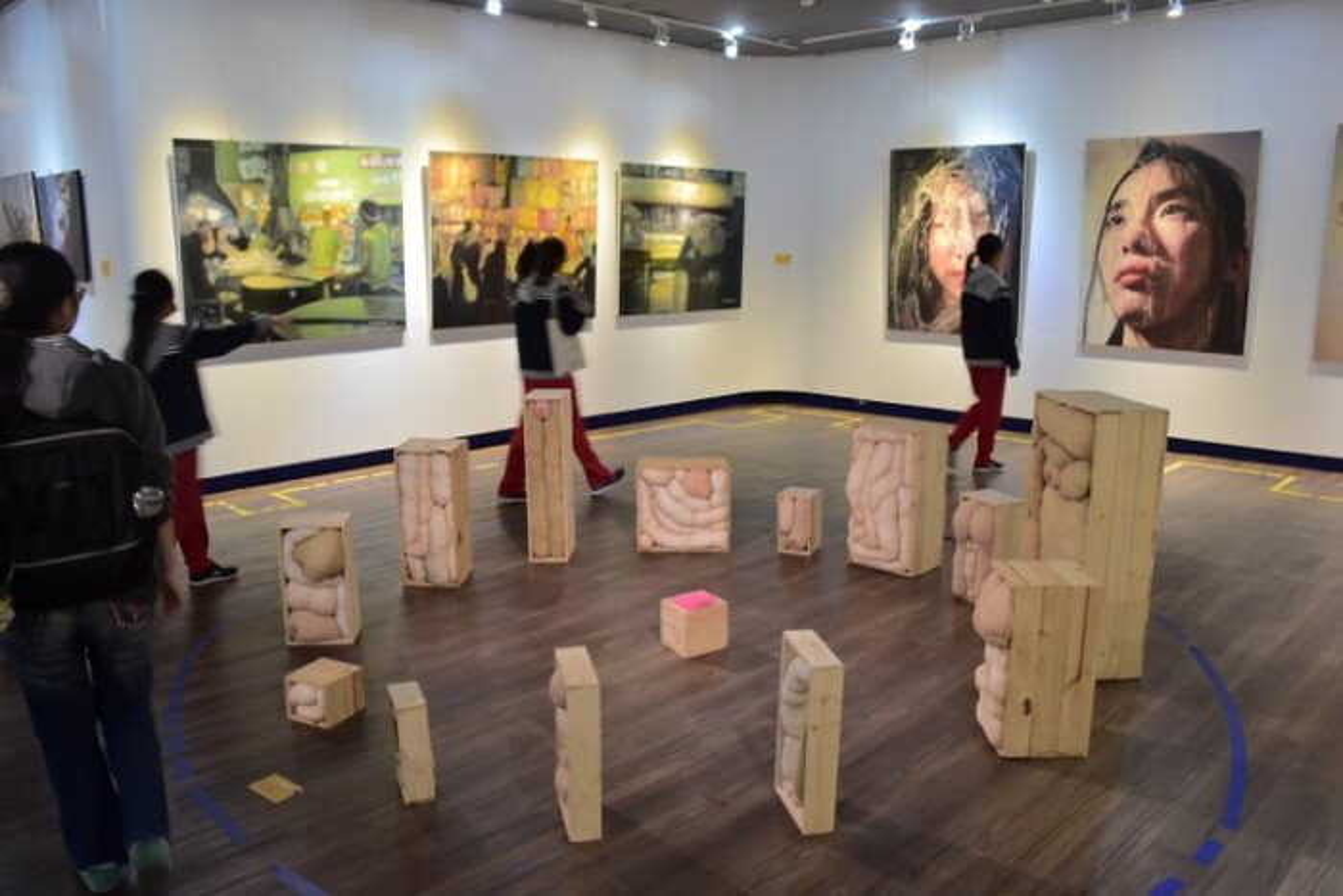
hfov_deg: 67.4
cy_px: 448
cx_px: 672
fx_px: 1007
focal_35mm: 27
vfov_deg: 47.9
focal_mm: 18
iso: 800
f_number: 6.3
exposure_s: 1/20
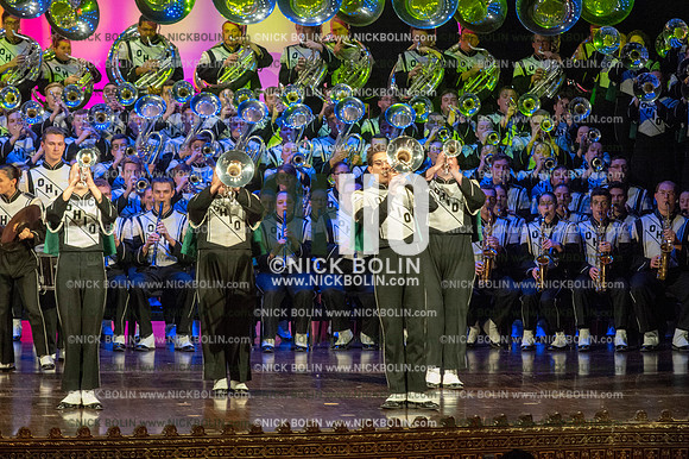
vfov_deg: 6.2
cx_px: 344
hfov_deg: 9.4
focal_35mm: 220
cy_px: 230
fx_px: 4208
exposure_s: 1/200
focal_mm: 220
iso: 8000
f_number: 5.6
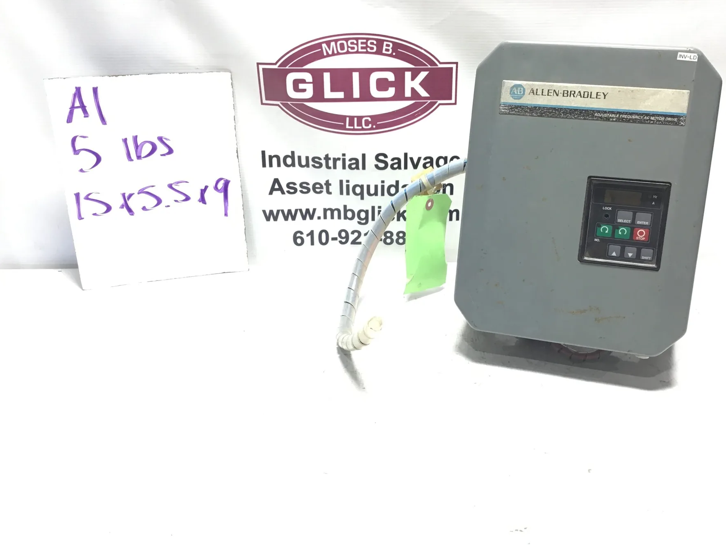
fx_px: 734
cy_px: 259
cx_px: 409
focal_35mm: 35
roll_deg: -0.4
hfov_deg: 52.5
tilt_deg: -21.8
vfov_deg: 40.7
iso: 25
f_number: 2.4
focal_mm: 3.3
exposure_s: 1/40
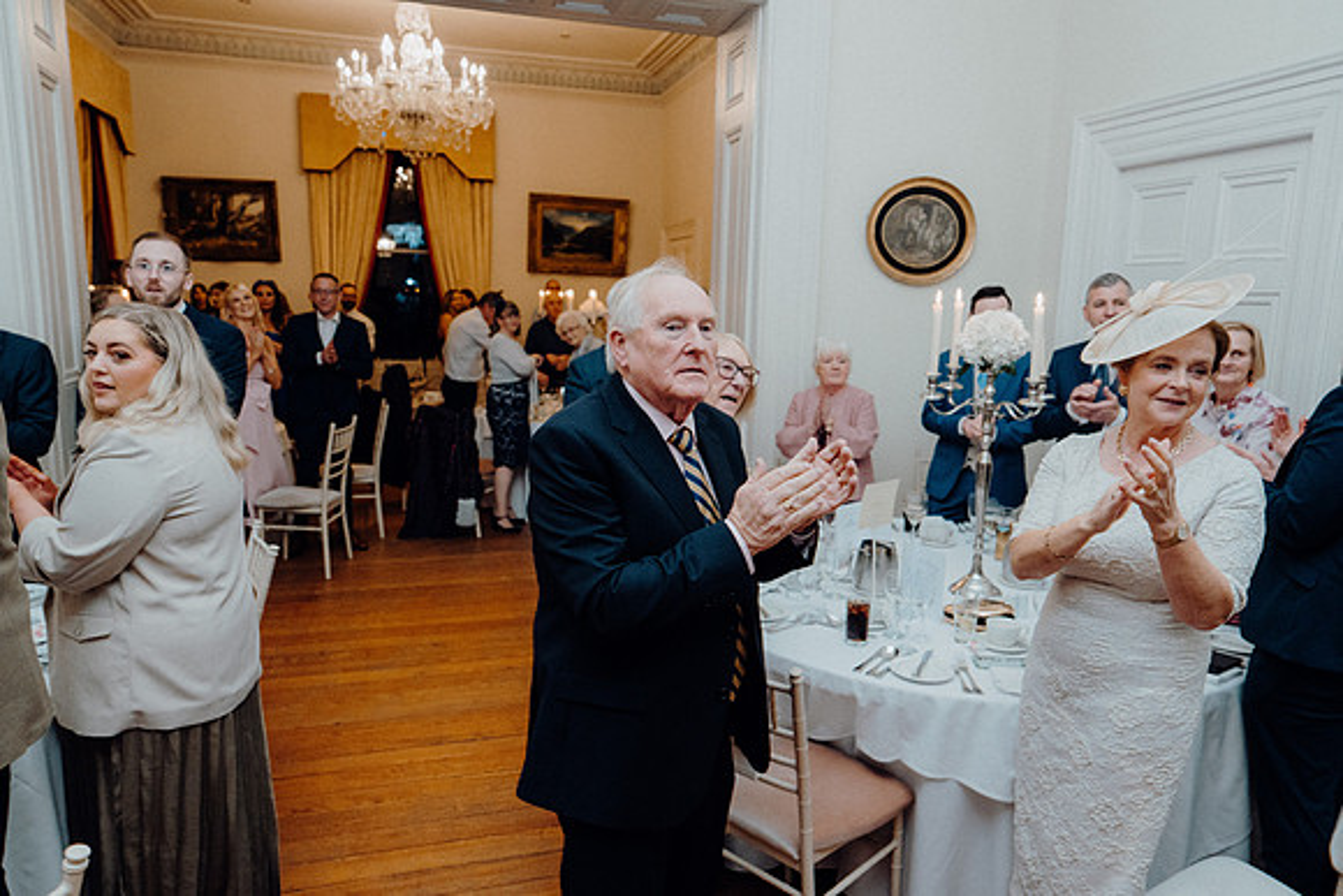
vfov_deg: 53.2
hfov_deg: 73.7
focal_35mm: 24
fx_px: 896
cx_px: 672
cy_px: 448
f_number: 3.5
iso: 2500
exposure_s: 1/160
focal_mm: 24
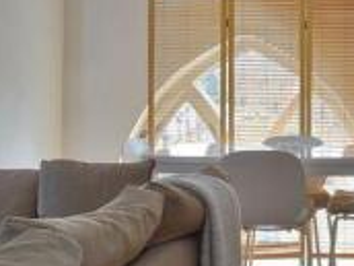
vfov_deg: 20.4
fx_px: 736
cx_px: 389
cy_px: 106
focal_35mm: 72
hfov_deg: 25.1
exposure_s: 1/3
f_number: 13
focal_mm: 18
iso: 200
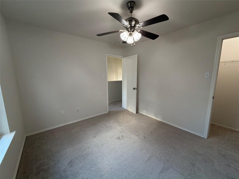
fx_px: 97
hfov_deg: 102.1
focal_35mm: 14
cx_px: 120
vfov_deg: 85.7
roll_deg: +0.8
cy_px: 90
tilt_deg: -10.1
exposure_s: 1/60
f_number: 2.2
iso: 160
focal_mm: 2.22
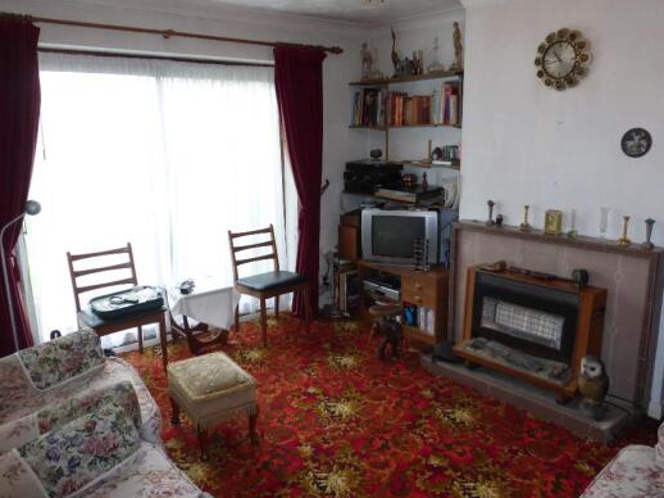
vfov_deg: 51.3
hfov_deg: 65.3
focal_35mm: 27
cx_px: 334
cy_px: 247
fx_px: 518
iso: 250
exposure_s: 1/60
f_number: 3.3
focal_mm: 4.3
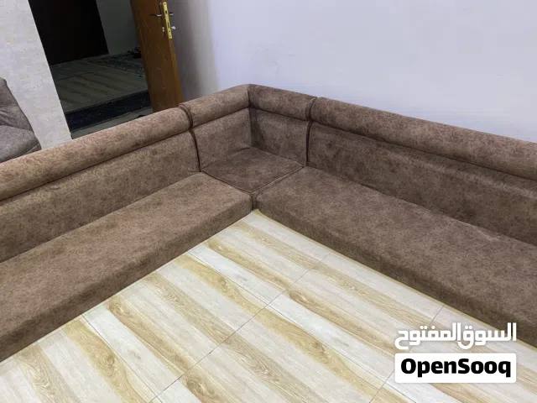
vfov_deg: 53.1
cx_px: 268
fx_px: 403
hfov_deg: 67.3
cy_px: 202
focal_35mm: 26
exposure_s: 1/51
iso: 125
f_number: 1.8
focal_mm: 4.25
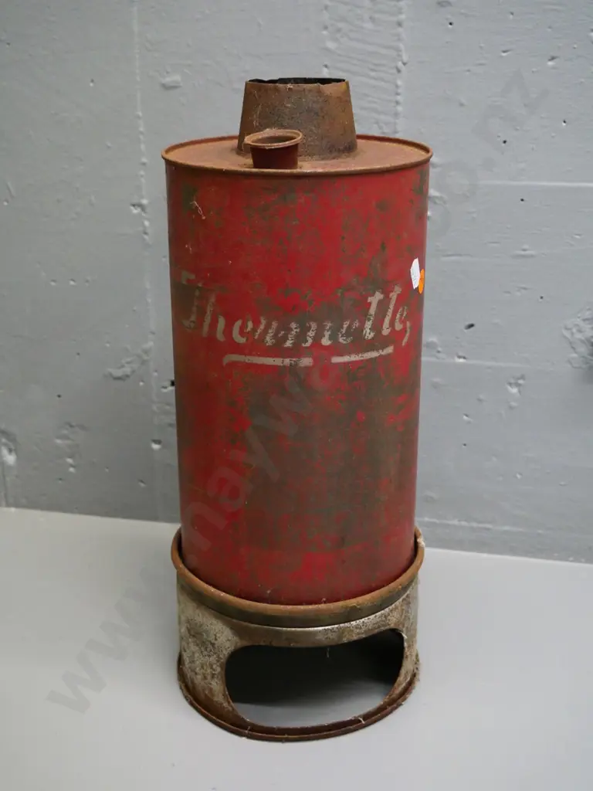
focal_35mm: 44
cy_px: 396
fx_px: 1005
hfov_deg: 32.9
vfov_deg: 42.9
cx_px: 296
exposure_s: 1/125
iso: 3200
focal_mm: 22
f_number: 5
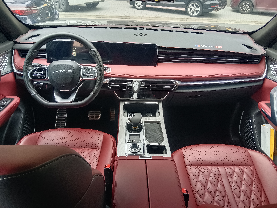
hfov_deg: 67.3
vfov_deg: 53.1
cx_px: 138
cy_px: 104
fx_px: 208
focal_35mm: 26
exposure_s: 1/50
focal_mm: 4.05
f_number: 1.8
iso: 348
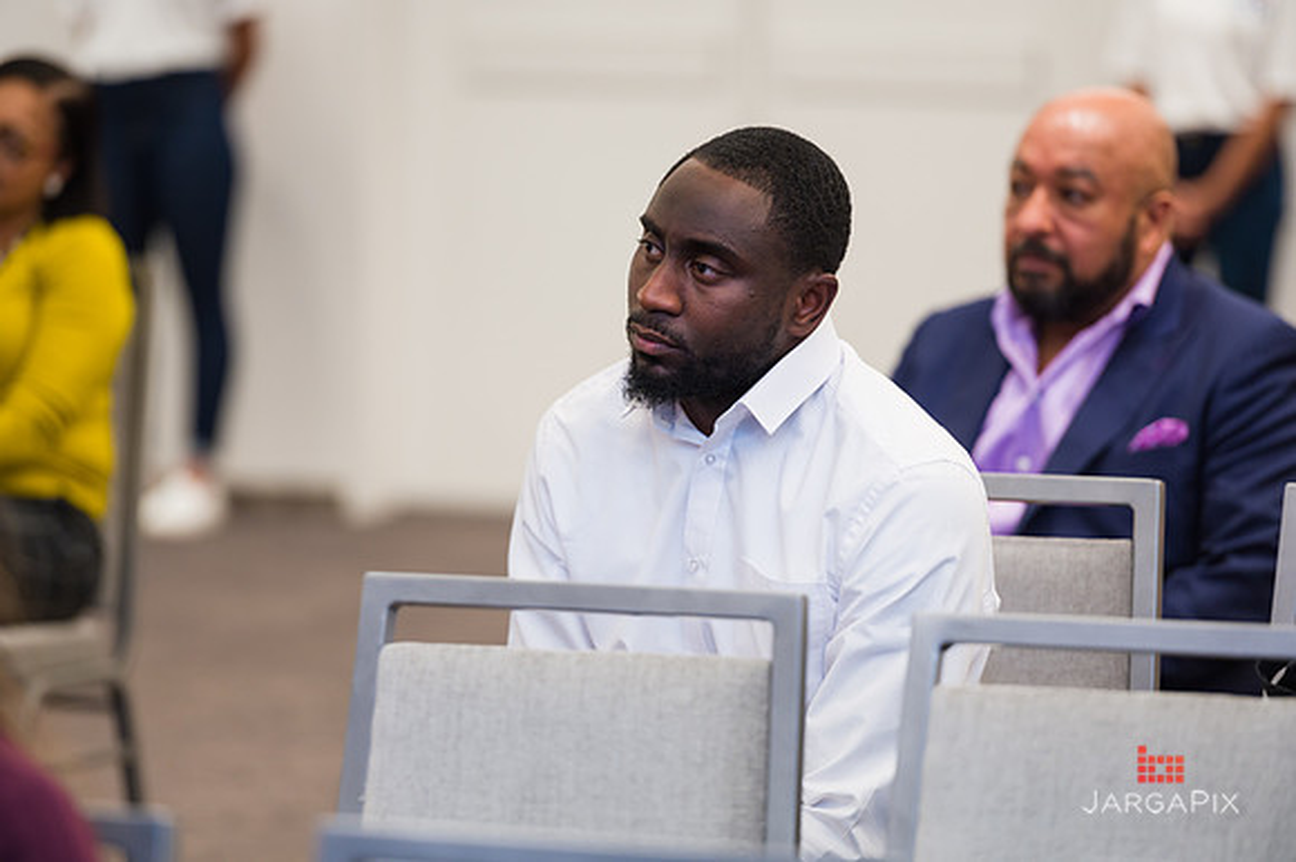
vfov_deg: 6.9
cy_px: 431
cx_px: 648
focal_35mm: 200
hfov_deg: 10.3
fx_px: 7196
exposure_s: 1/200
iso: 800
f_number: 3.2
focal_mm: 200
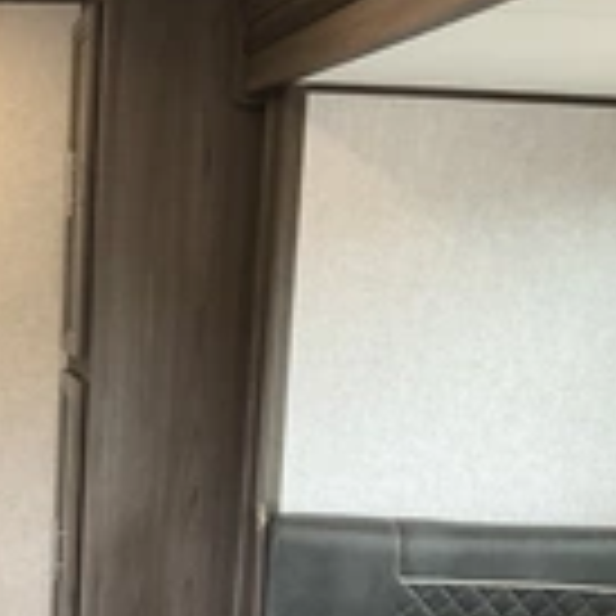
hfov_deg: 20.9
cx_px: -193
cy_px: 391
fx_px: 1510
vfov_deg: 23.0
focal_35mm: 75
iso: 100
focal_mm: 3
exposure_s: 1/60
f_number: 1.8
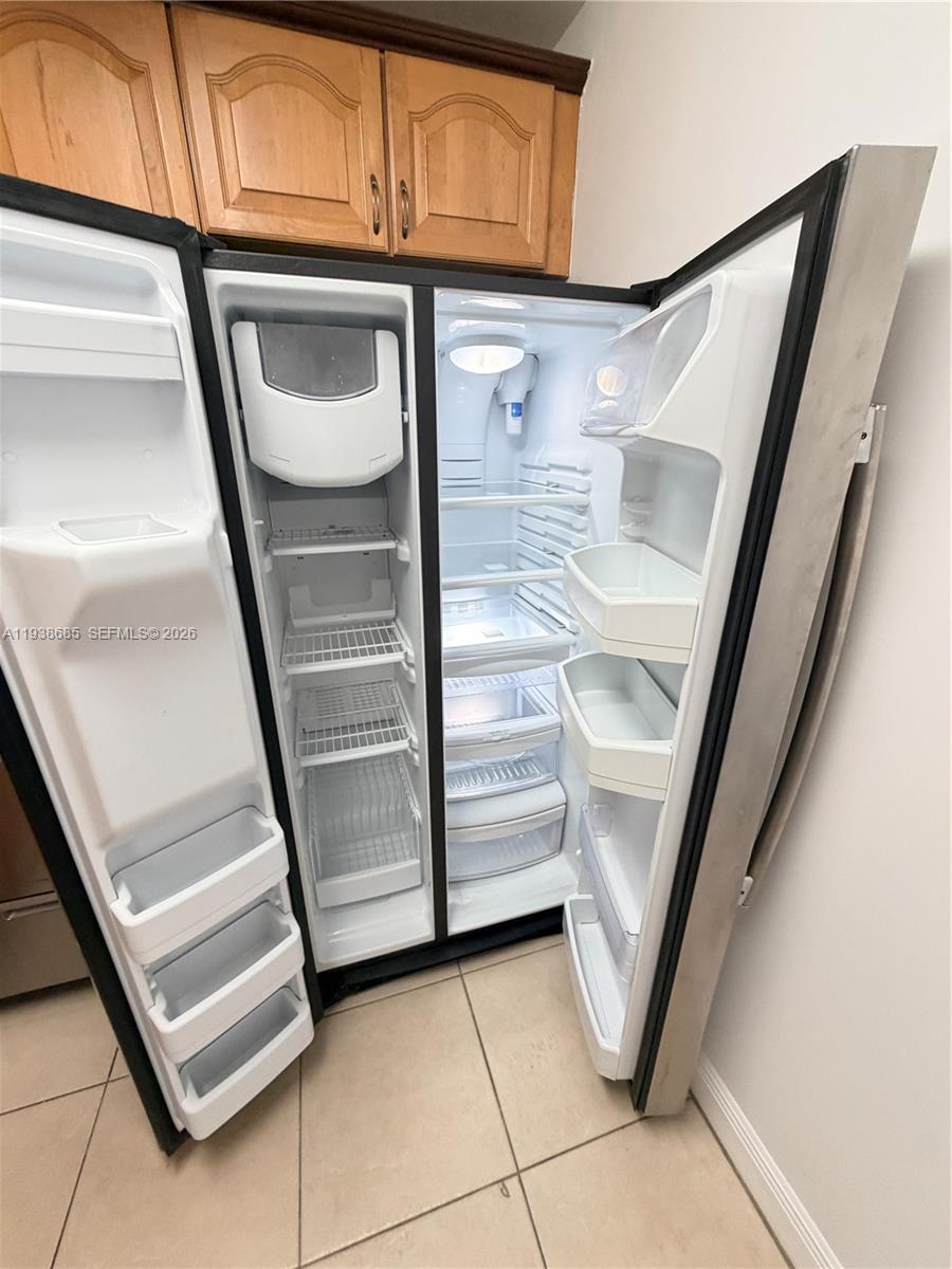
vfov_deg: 102.1
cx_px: 476
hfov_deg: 85.7
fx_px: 513
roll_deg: -1.4
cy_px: 634
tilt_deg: -23.1
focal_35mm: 14
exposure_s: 1/60
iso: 250
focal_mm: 2.22
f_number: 2.2
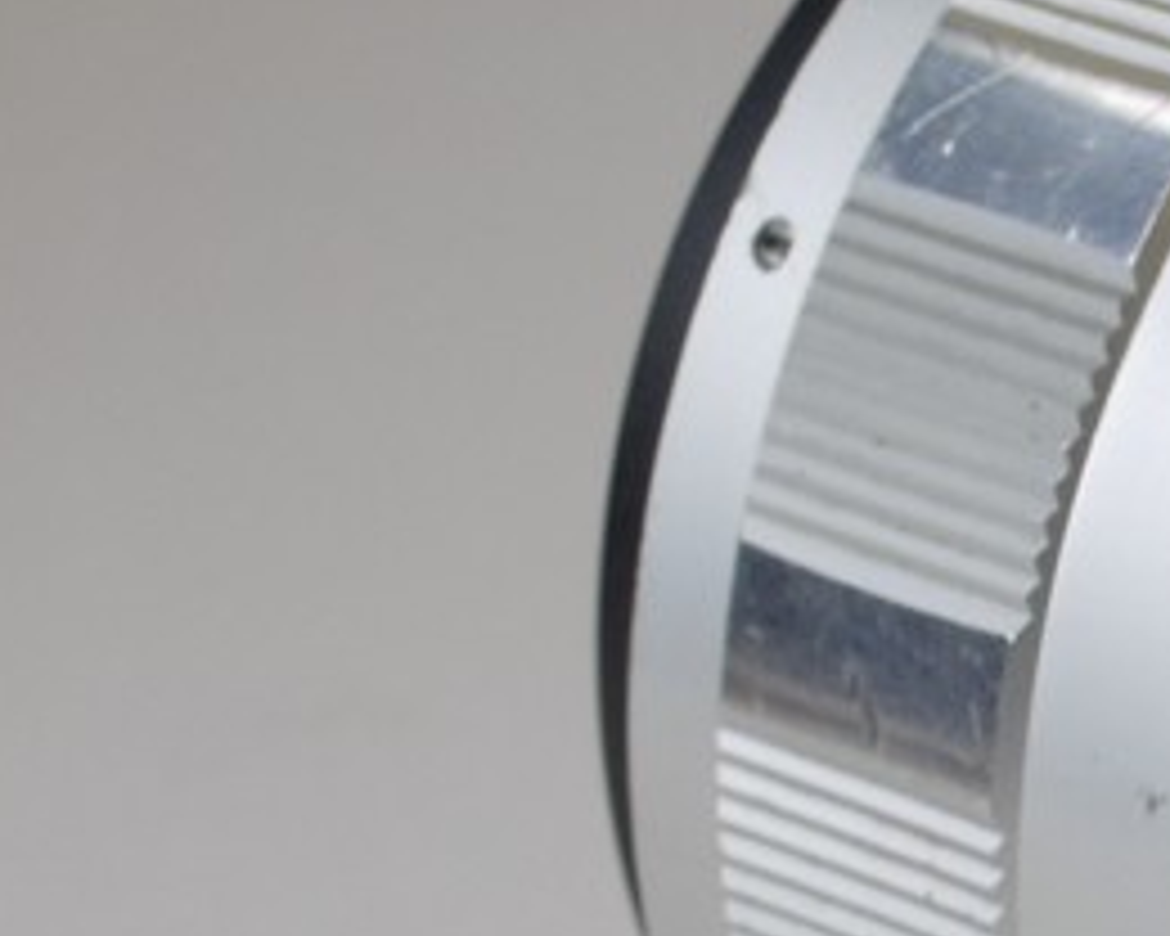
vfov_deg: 5.7
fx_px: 9349
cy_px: 1116
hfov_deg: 7.0
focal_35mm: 270
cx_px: 2210
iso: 160
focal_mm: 30
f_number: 8
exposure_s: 1/40
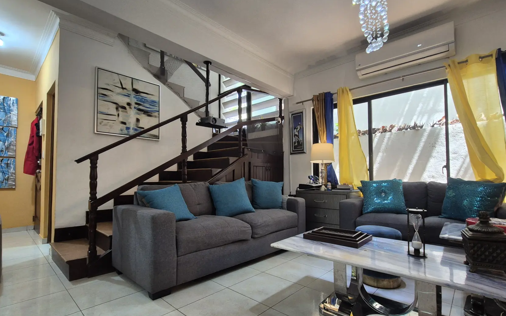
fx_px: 221
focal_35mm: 16
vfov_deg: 71.0
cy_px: 175
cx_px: 249
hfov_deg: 97.8
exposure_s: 1/60
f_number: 2.2
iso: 250
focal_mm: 2.2
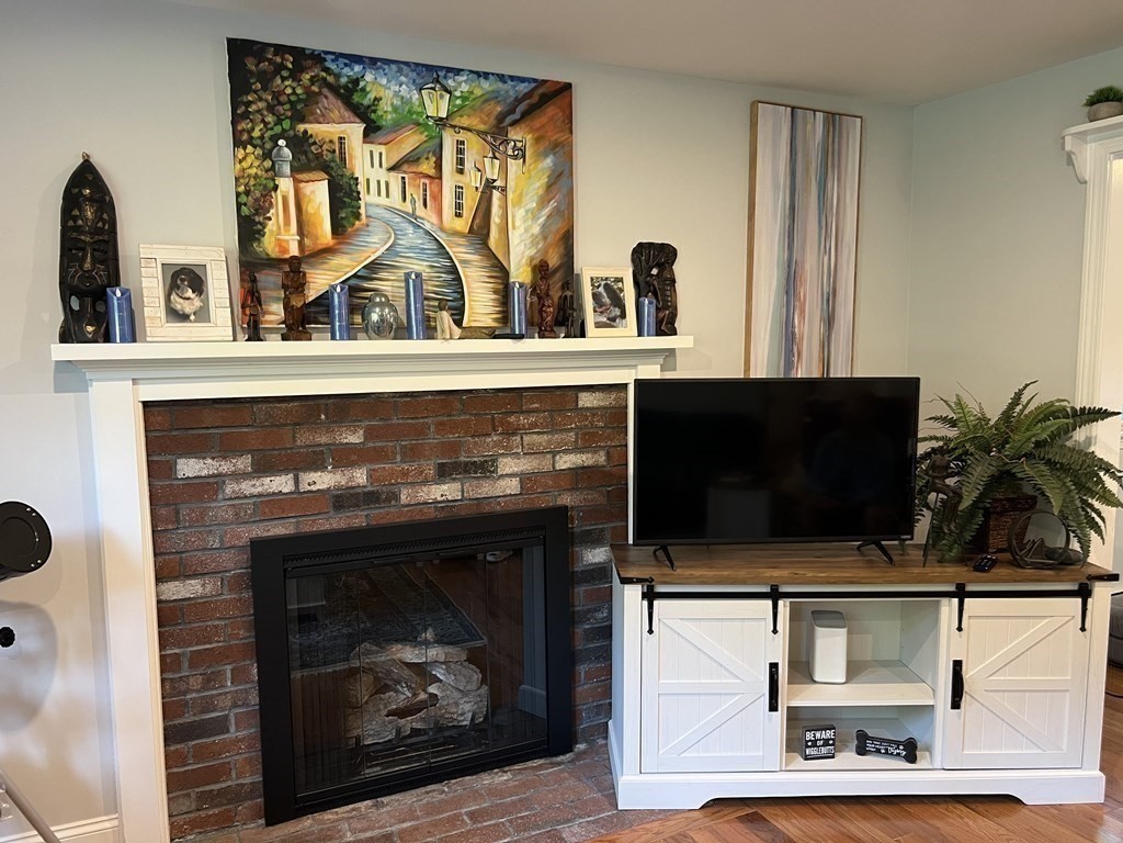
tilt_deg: -6.3
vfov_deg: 53.1
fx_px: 843
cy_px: 422
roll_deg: +1.4
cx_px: 562
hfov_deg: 67.3
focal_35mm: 26
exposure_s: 1/60
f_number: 1.5
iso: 250
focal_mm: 5.7
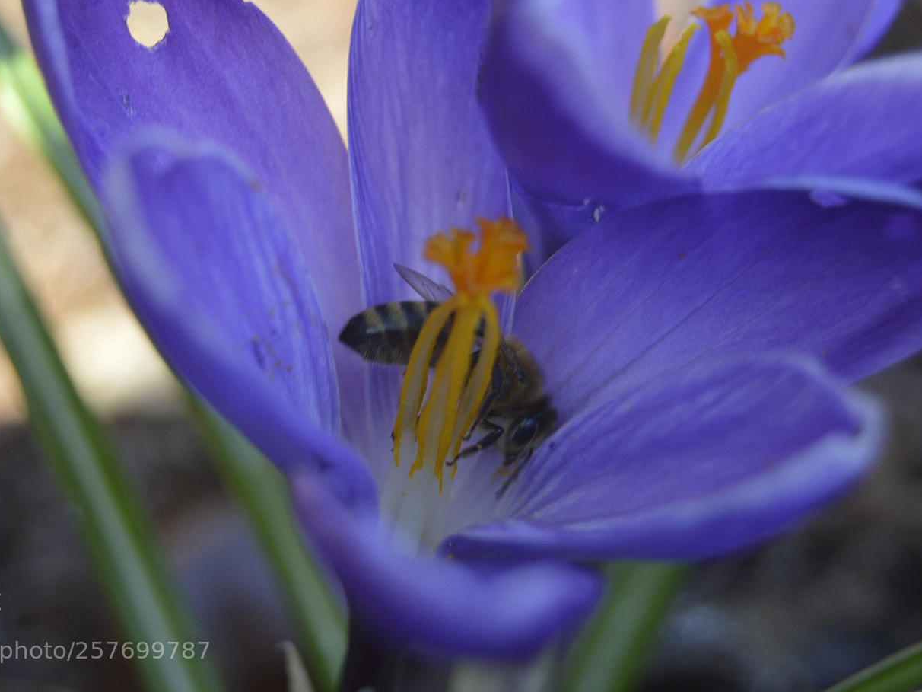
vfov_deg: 14.1
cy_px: 305
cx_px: 421
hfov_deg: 18.8
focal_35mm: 105
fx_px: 2787
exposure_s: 1/125
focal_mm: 55
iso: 220
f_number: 5.6
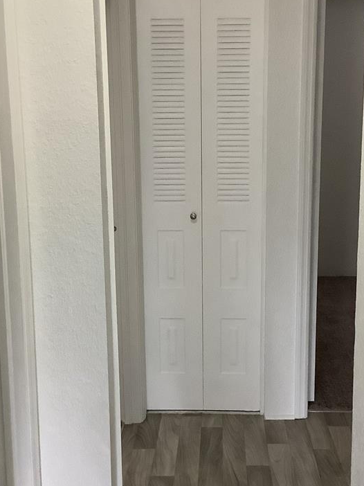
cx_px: 203
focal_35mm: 53
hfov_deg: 27.5
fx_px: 744
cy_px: 253
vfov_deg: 36.2
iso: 250
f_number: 2.4
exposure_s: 1/60
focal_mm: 3.3
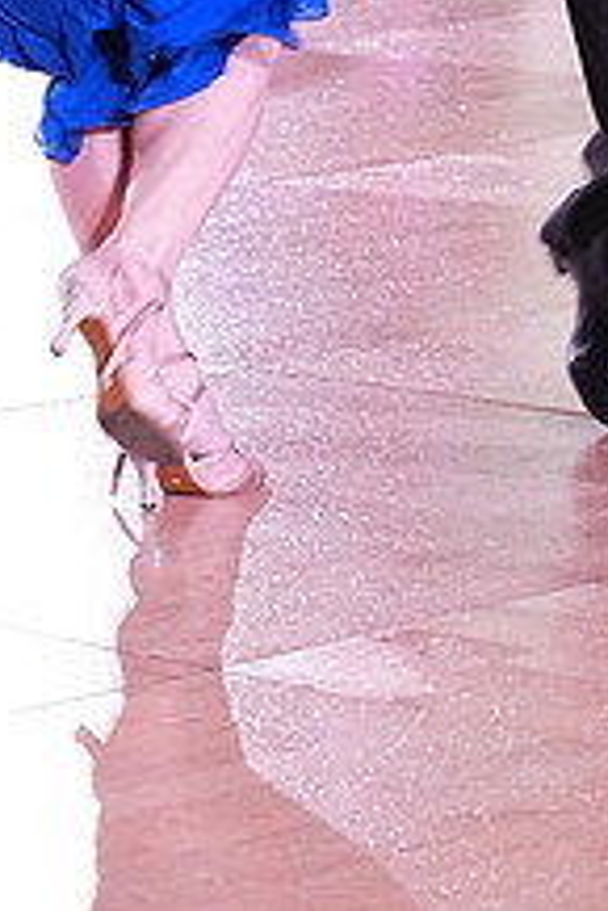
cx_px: 384
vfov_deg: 9.2
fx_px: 5539
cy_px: -298
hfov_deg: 6.3
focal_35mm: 219
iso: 3200
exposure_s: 1/320
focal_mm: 55
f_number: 6.3
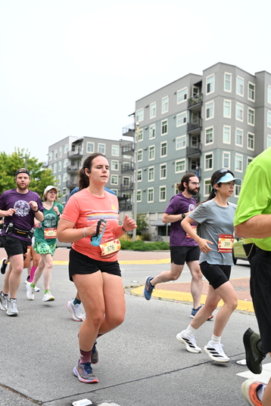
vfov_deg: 47.4
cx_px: 135
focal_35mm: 41
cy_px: 206
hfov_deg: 32.6
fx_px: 463
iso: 1600
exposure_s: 1/800
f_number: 4
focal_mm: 40
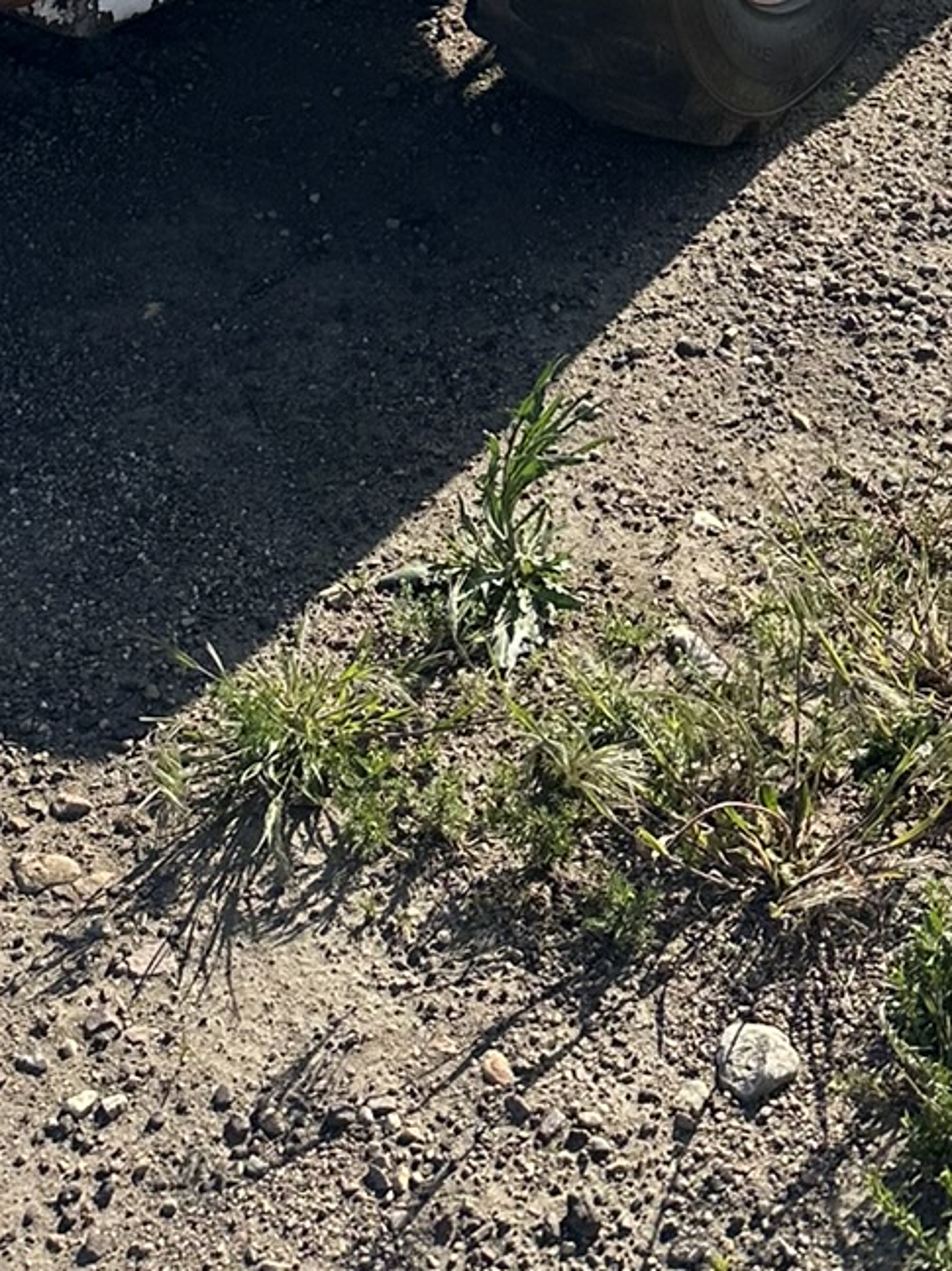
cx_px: 398
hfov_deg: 19.4
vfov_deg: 21.2
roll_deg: -0.9
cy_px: -691
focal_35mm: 76
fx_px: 2788
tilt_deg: -13.1
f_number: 1.78
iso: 80
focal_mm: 6.86
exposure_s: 1/6211
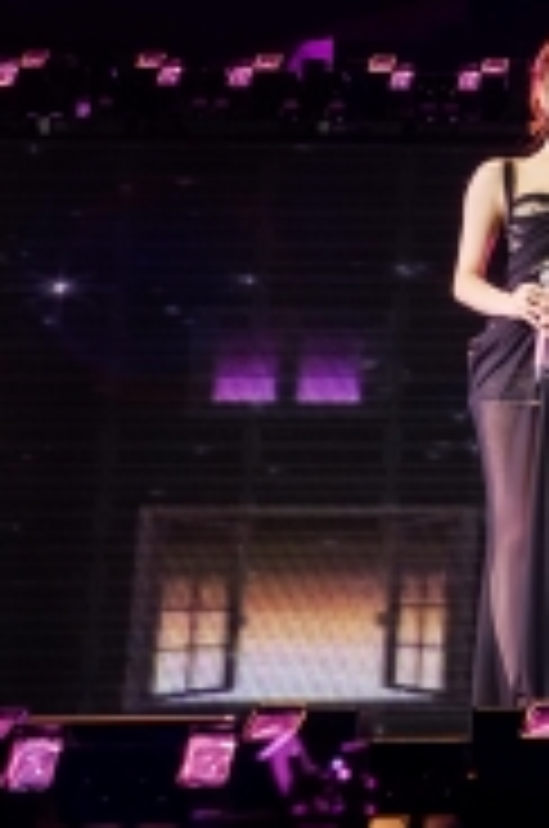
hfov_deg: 7.7
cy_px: 4
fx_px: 3490
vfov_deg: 13.4
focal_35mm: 152
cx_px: 1737
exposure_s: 1/200
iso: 800
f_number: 4
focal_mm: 31
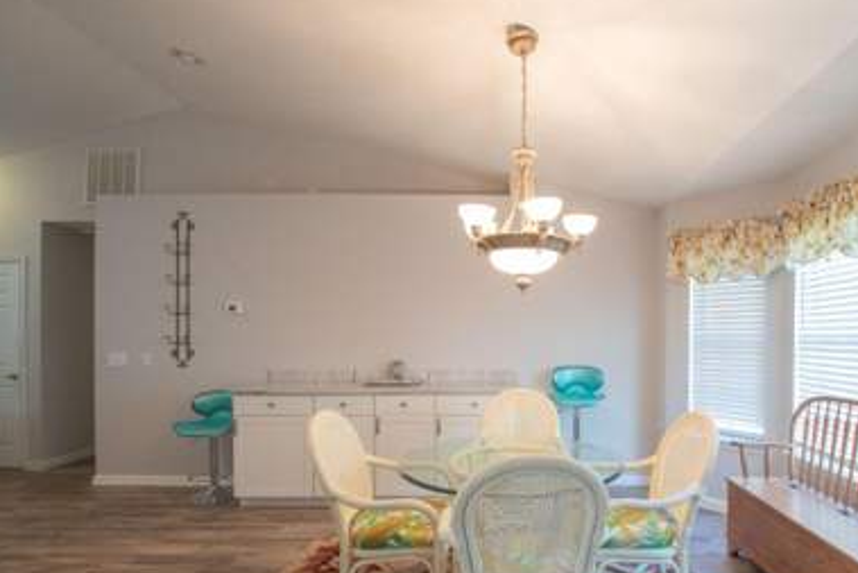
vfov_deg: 64.0
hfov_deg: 85.7
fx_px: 453
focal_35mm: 19
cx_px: 521
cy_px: 347
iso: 1250
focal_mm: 10
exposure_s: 1/13
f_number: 9
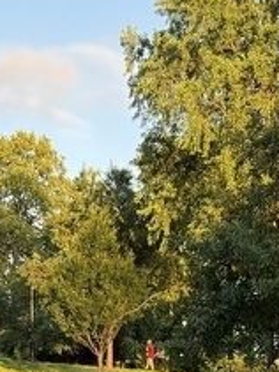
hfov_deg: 16.2
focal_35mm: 91
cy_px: 504
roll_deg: -0.5
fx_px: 979
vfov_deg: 19.6
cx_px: 175
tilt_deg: -3.6
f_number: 1.78
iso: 100
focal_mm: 6.76
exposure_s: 1/397
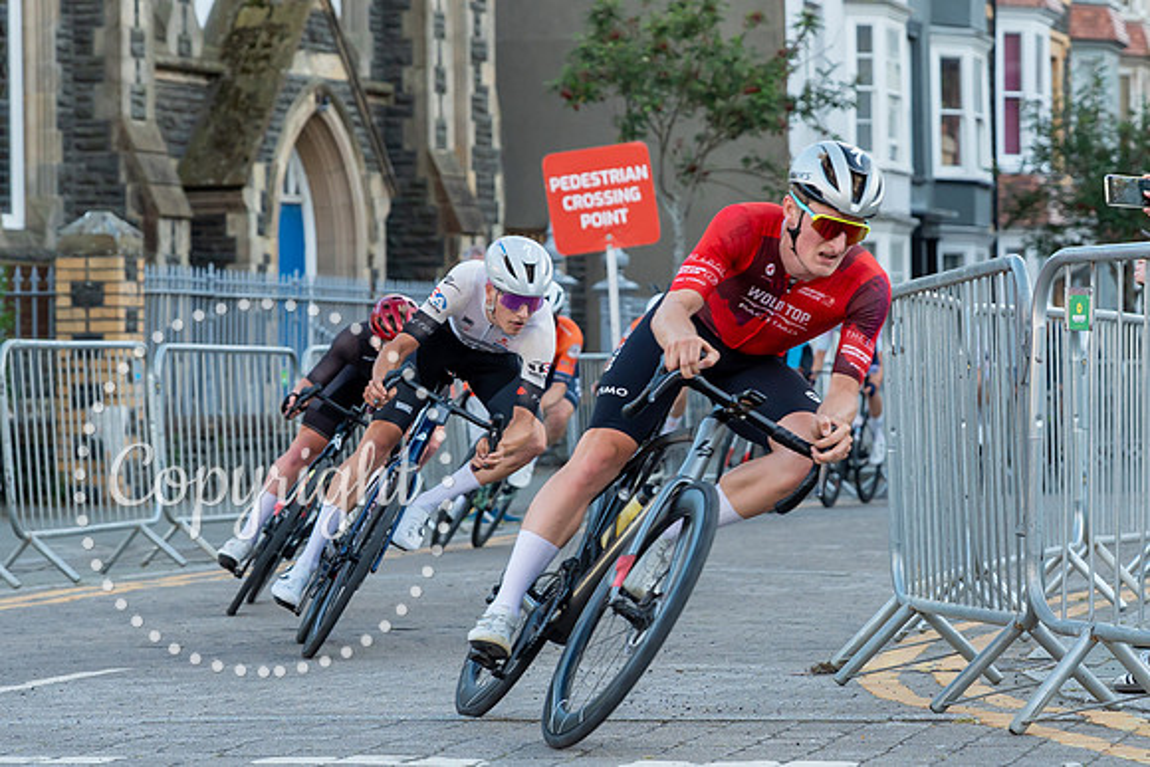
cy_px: 288
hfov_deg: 13.2
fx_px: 4985
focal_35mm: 156
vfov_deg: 8.8
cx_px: 623
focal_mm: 70
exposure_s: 1/800
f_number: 3.5
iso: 400
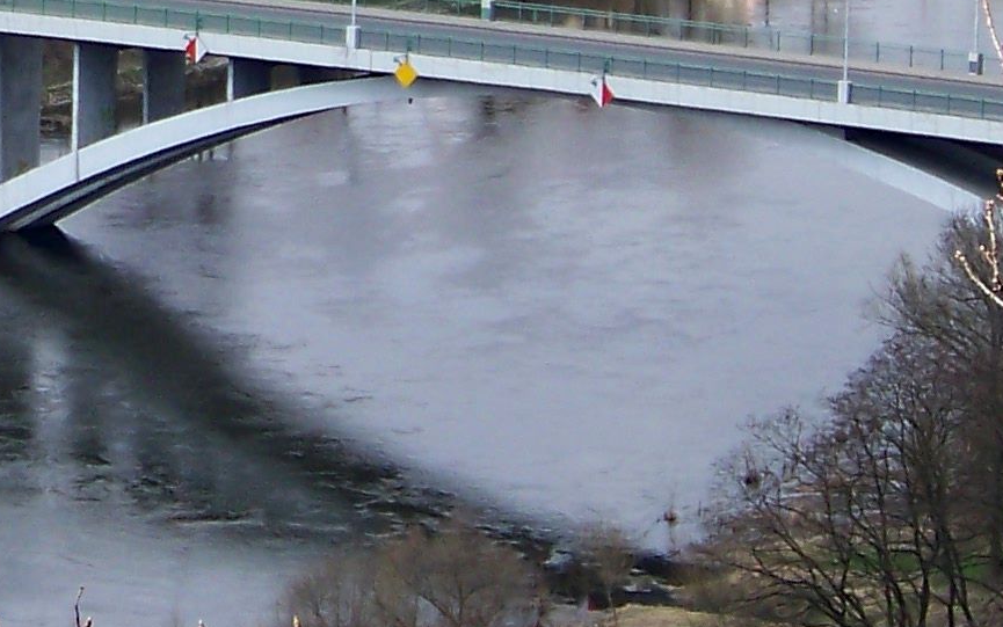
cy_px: -473
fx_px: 10499
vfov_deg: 3.4
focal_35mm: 384
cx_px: -303
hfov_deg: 5.4
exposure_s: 1/500
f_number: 3.2
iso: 64
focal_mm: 16.2
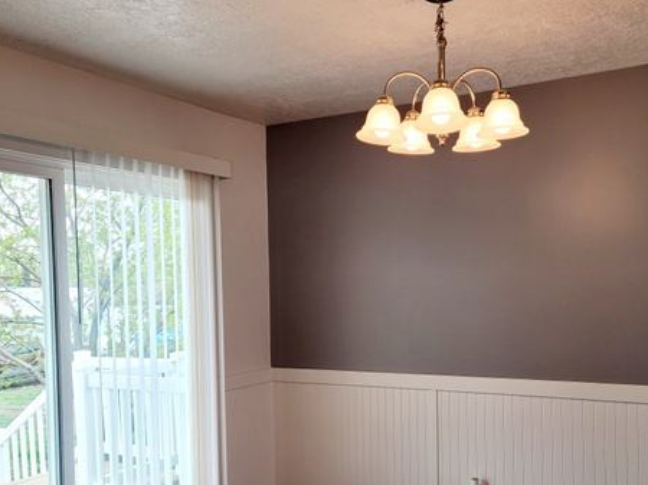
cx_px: 363
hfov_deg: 50.0
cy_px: 312
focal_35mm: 37
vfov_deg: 38.3
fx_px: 692
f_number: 1.8
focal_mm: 5.4
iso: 40
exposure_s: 1/256
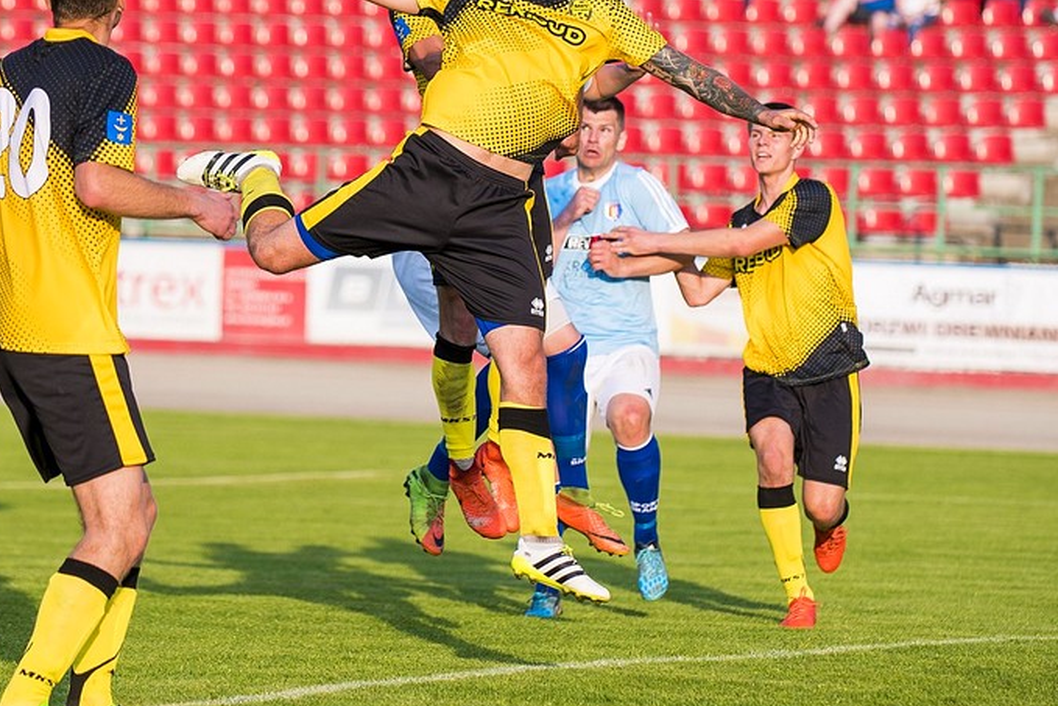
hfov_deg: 11.2
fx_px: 5408
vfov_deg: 7.5
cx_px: 407
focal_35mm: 184
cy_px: 202
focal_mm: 125
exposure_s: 1/1600
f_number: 2.8
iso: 200
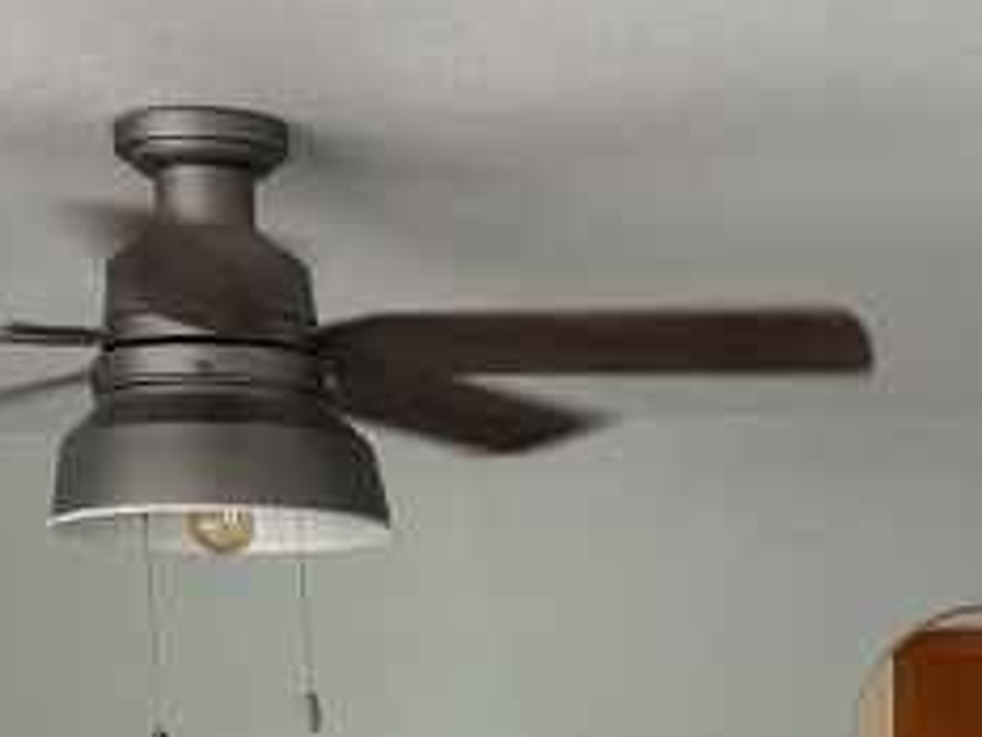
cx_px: 927
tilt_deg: -9.7
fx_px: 3007
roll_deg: -0.1
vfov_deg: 12.3
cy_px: 1478
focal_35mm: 106
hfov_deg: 18.2
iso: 200
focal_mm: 6.76
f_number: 1.78
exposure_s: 1/121
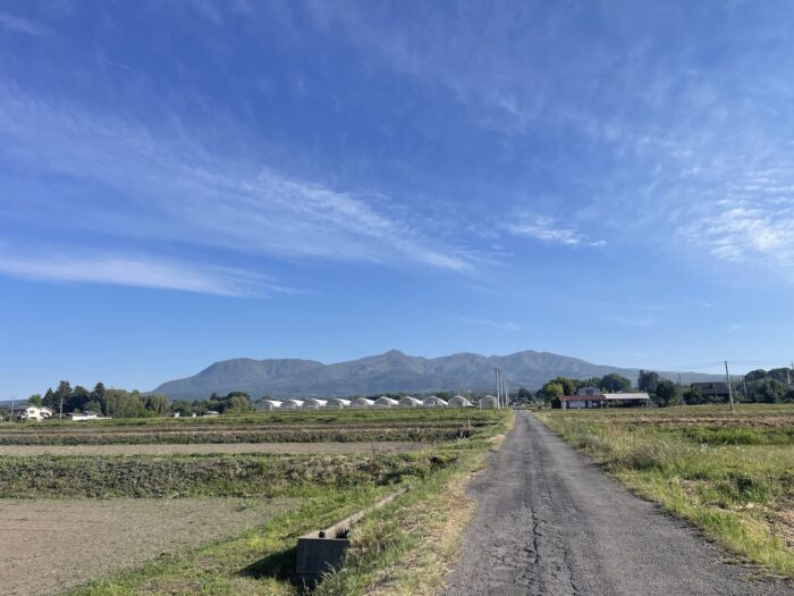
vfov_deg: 54.9
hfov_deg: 69.4
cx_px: 397
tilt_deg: +11.2
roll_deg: -0.4
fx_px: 573
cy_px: 298
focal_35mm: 25
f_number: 1.6
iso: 32
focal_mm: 5.1
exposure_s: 1/3663
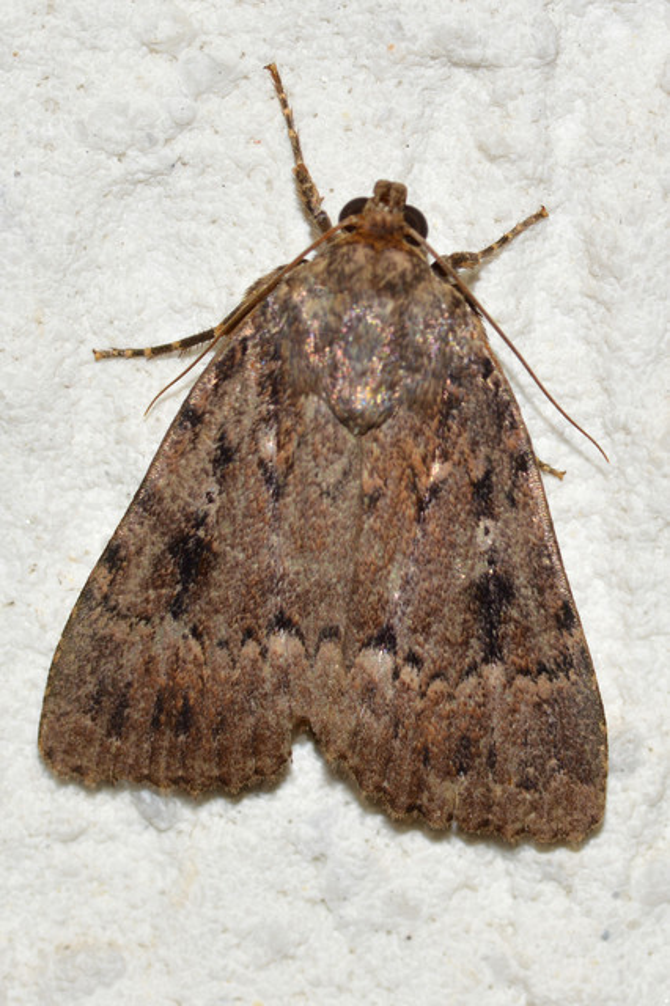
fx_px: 4192
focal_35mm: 150
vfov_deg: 13.7
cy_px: 503
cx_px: 335
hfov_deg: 9.1
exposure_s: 1/200
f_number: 18
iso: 100
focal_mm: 100
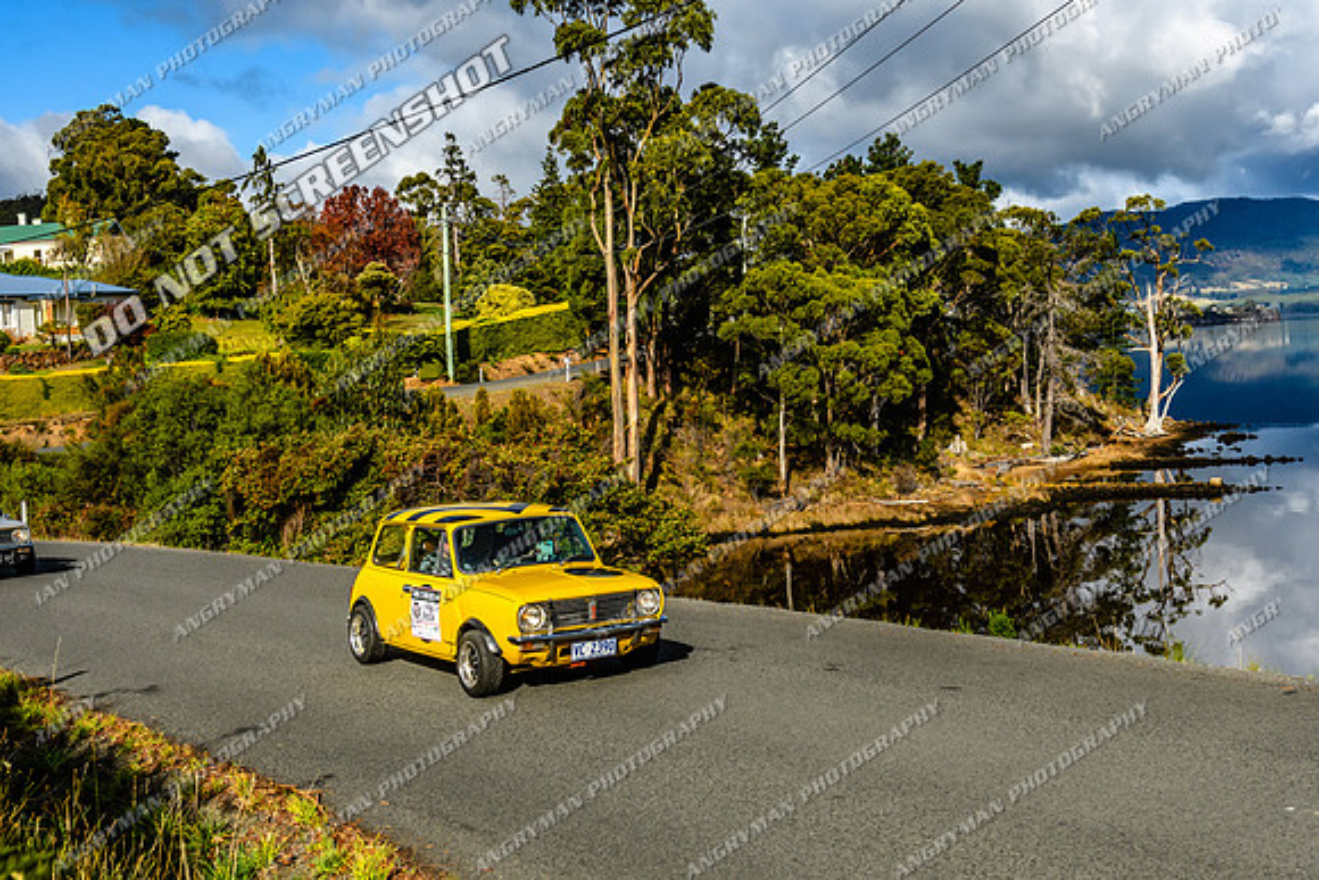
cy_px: 440
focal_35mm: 48
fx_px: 1759
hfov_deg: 41.1
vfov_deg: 28.1
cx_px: 660
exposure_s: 1/8000
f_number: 4.5
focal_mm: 32
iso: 640
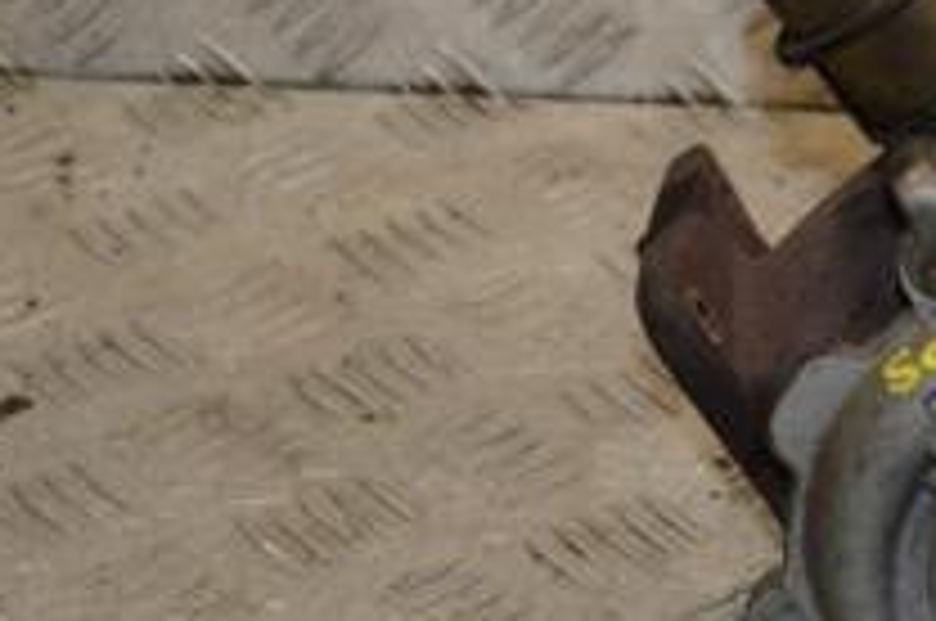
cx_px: 824
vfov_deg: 6.6
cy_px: 518
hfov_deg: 9.9
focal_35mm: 208
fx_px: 5400
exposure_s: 1/200
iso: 800
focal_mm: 48
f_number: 8
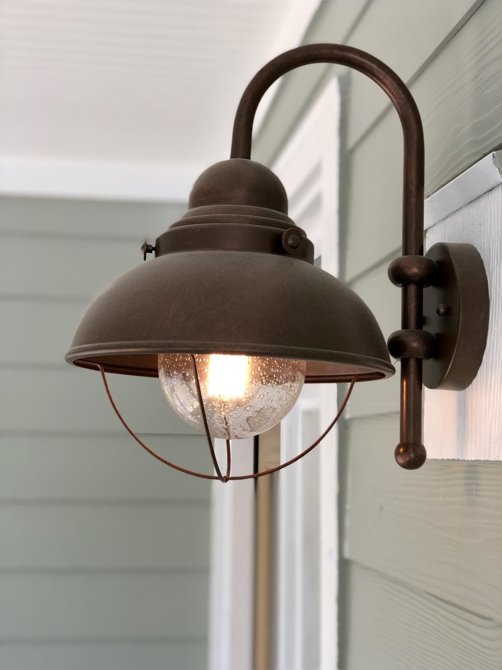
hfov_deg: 28.0
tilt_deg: +6.2
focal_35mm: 52
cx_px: 251
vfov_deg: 36.8
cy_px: 335
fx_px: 1005
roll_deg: -1.1
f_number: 2.4
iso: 20
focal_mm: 6
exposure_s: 1/120
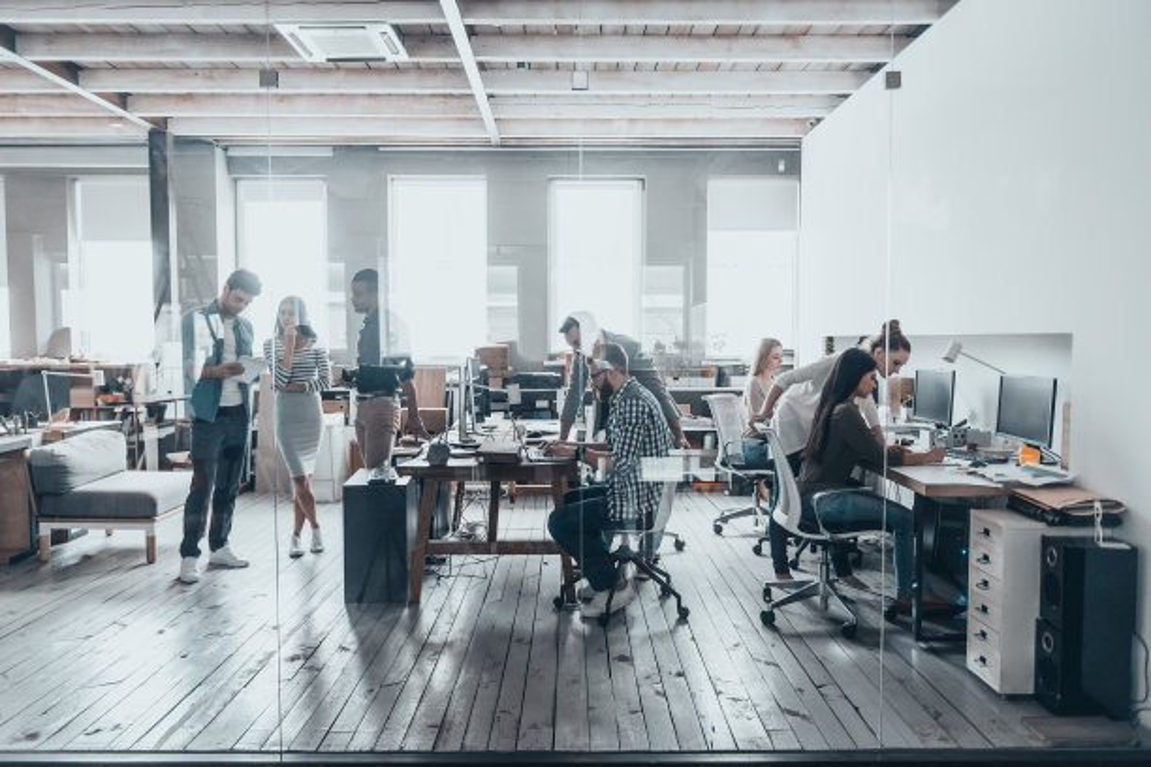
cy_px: 384
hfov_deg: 67.4
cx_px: 576
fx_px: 863
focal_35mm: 27
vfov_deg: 47.9
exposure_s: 1/80
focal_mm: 27
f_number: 2.8
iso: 800
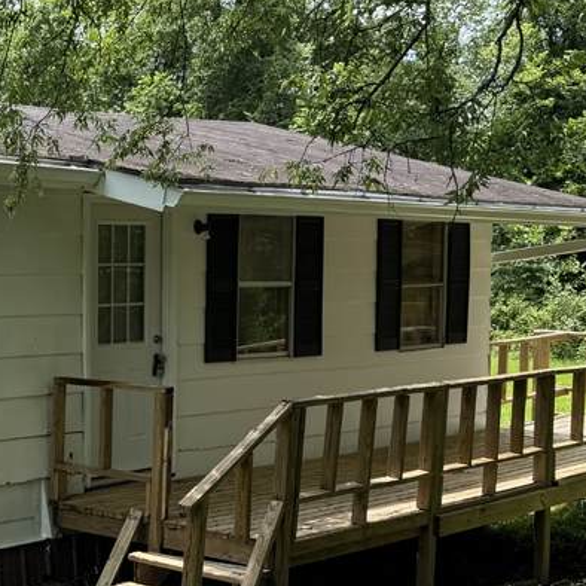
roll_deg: +0.0
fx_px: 1322
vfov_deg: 25.0
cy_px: 326
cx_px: -33
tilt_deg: -4.8
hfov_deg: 23.7
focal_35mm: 69
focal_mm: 6.76
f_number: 1.78
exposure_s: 1/1366
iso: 80
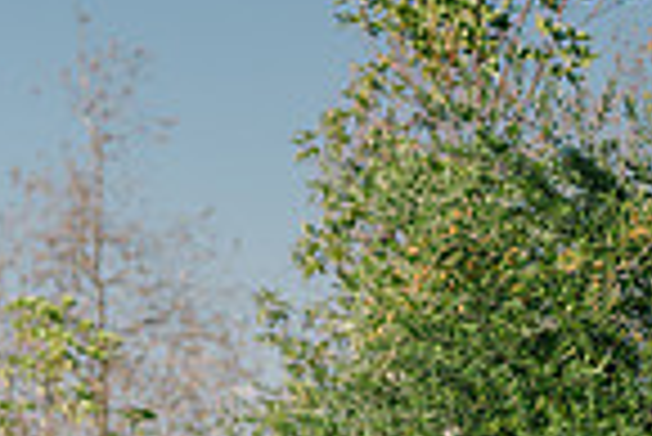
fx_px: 2629
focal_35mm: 145
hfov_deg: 13.1
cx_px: -434
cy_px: 569
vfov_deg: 9.3
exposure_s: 1/8000
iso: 64
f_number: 1.4
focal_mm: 35
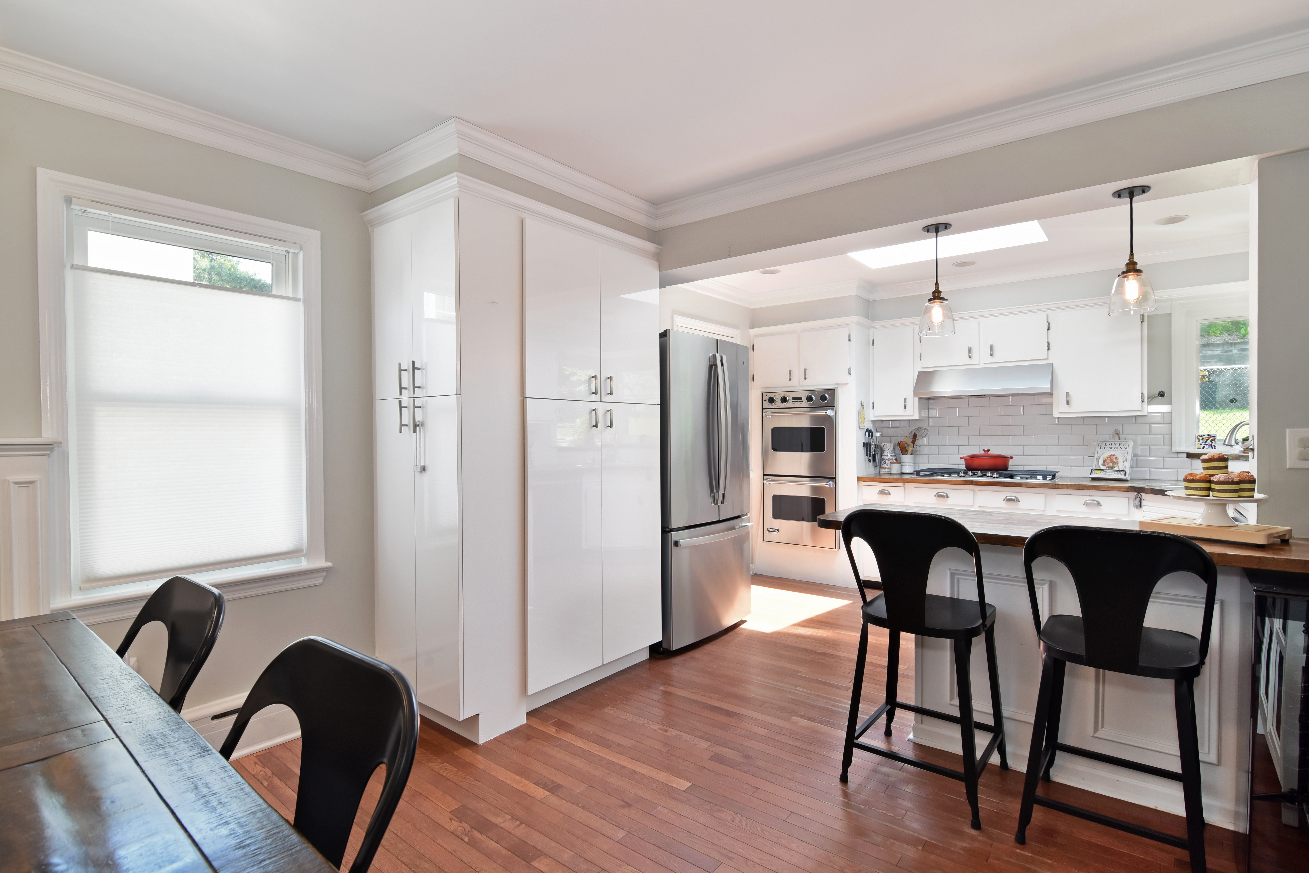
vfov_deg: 72.1
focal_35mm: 16
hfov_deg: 95.0
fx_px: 600
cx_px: 654
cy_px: 436
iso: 640
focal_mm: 11
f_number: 8
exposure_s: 1/25
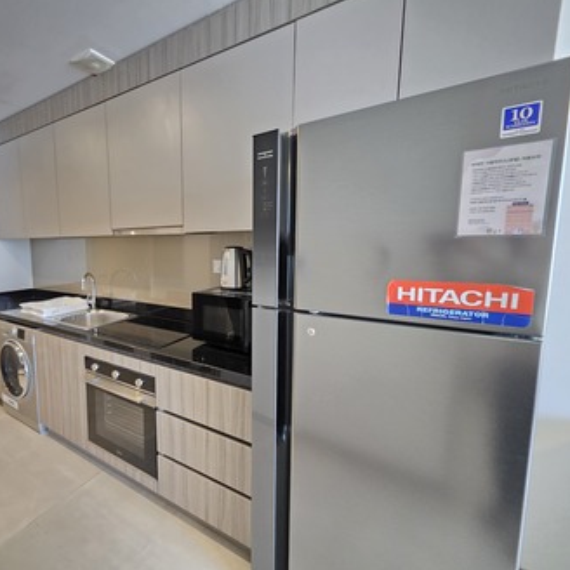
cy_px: 288
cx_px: 183
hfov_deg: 84.0
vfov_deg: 87.4
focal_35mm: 16
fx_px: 298
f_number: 1.9
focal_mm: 2.2
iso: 640
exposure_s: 1/50
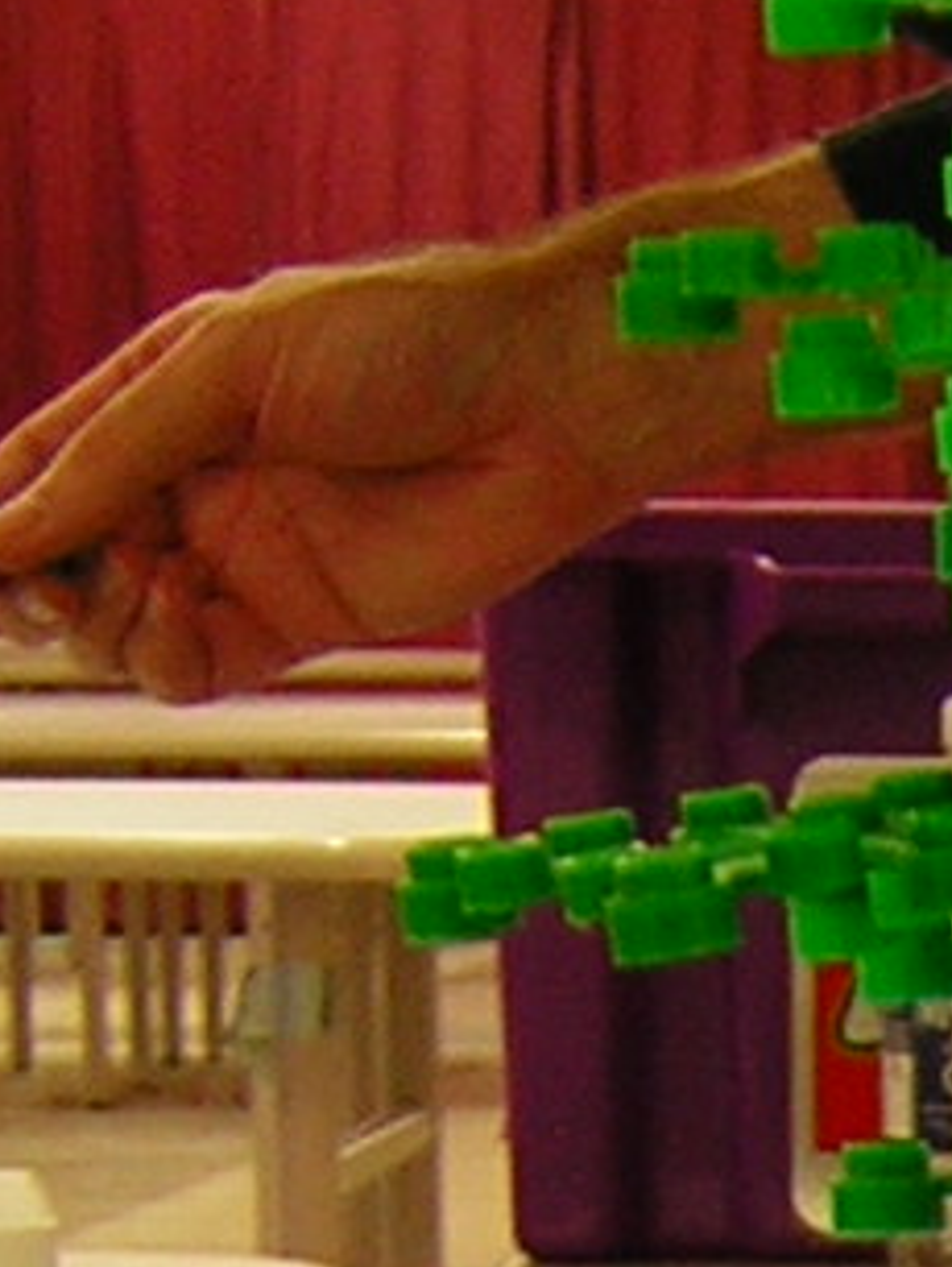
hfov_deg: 7.5
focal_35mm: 188
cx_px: 2012
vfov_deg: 10.0
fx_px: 6884
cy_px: 2165
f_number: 2.6
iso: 50
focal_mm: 4.7
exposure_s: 1/5.7
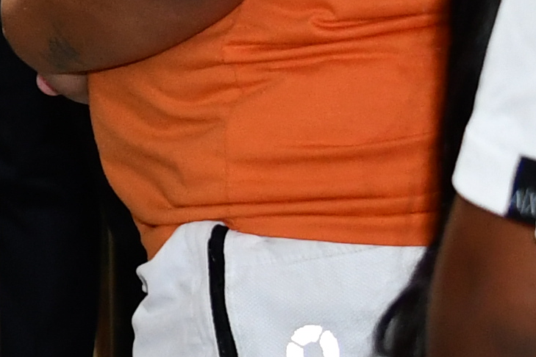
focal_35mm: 275
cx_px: -736
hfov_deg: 7.1
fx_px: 4094
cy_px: -300
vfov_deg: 4.9
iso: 800
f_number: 2.8
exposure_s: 1/60
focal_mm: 24
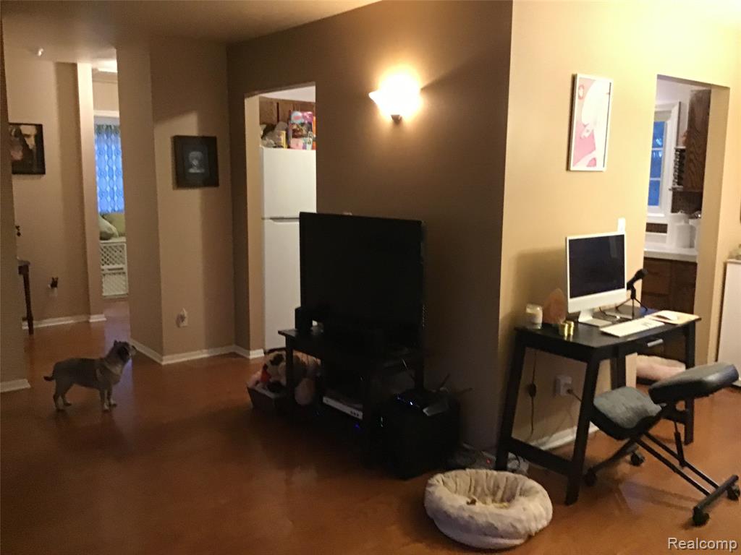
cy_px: 278
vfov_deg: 45.4
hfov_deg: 58.4
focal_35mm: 31
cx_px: 370
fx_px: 664
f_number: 2.4
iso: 250
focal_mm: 3.3
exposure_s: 1/15
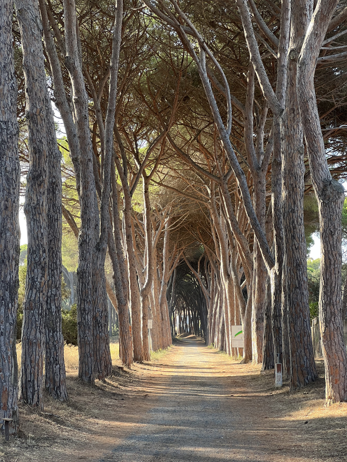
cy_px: 231
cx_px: 174
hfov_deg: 19.1
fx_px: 1029
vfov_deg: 25.3
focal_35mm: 77
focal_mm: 9
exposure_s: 1/122
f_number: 2.8
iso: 80
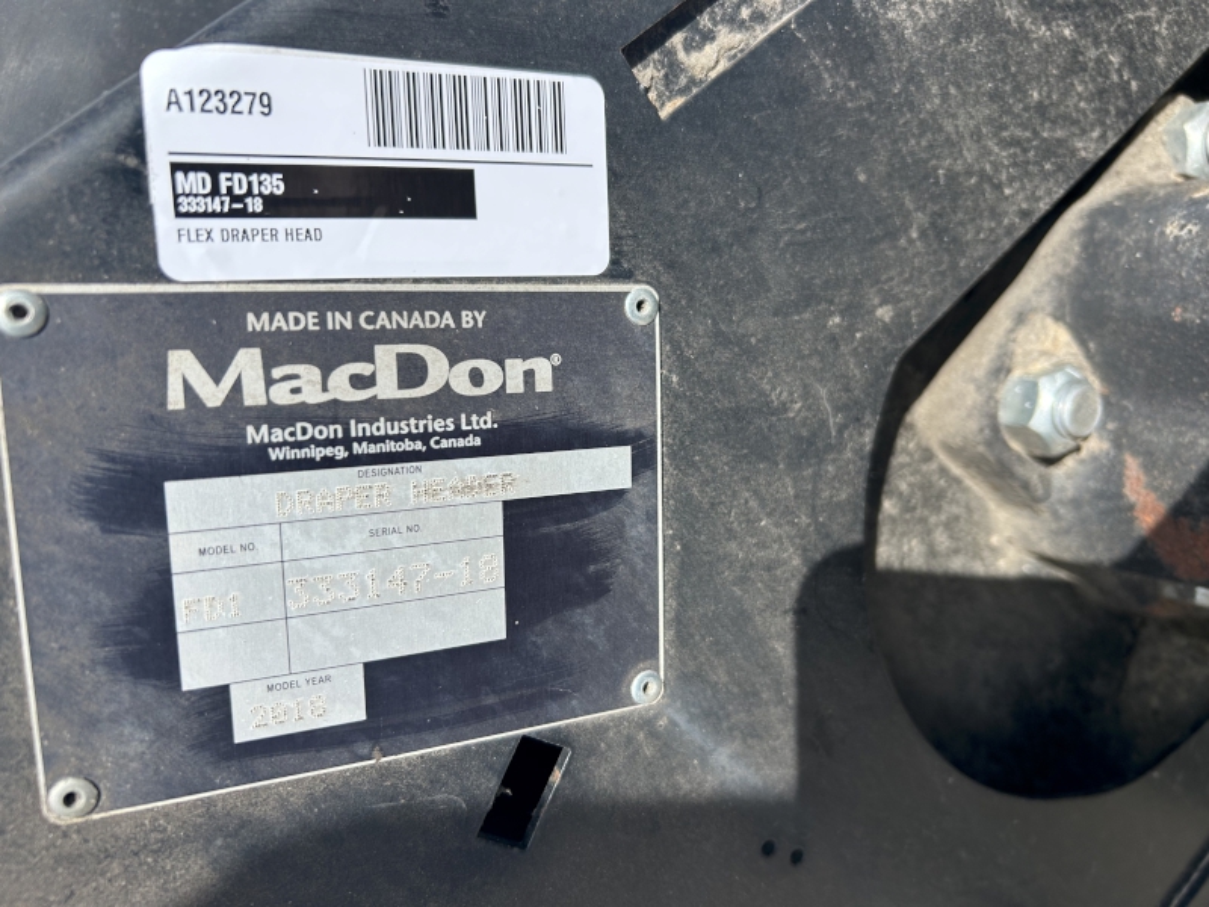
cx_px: 604
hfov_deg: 67.3
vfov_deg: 53.1
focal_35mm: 26
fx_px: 908
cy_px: 454
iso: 50
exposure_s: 1/3077
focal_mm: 5.7
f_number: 1.5
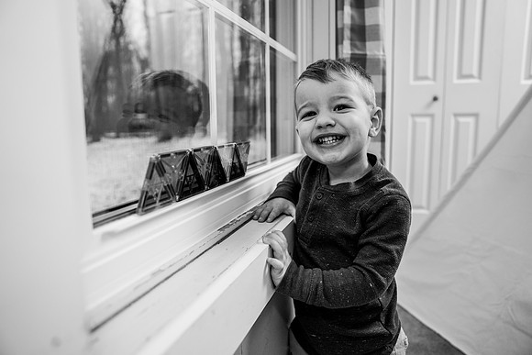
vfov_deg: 53.2
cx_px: 266
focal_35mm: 24
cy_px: 178
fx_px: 355
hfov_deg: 73.7
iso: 250
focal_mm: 24
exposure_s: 1/250
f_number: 2.8
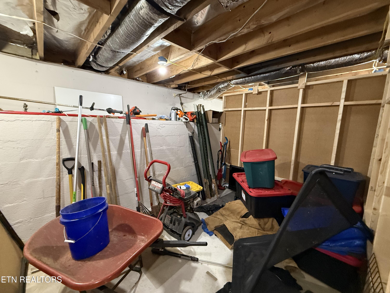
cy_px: 146
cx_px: 195
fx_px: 158
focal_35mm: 14
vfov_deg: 85.7
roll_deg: -1.1
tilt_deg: -7.3
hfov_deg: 102.1
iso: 500
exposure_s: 1/60
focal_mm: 2.22
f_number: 2.2
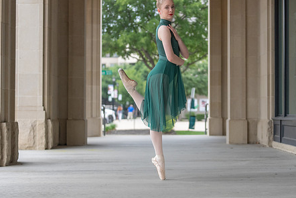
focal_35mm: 98
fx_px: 806
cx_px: 165
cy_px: 80
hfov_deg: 20.8
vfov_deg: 14.0
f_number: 2.8
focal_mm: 70
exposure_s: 1/1000
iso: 1000
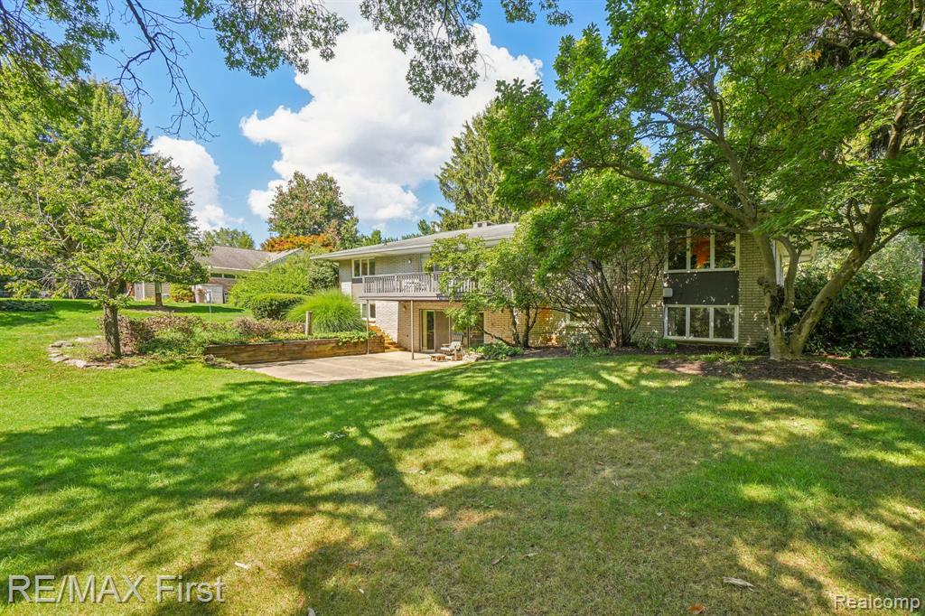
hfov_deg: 100.4
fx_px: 385
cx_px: 462
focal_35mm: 15
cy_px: 308
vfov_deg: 77.3
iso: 100
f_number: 8
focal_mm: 10
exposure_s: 1/60
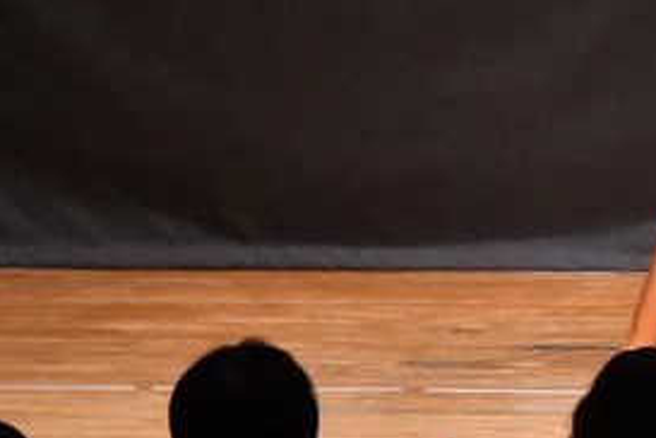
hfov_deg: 3.0
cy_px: -77
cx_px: 773
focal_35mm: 680
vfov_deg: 2.0
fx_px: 12390
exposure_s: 1/400
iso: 12800
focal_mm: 160
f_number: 5.6
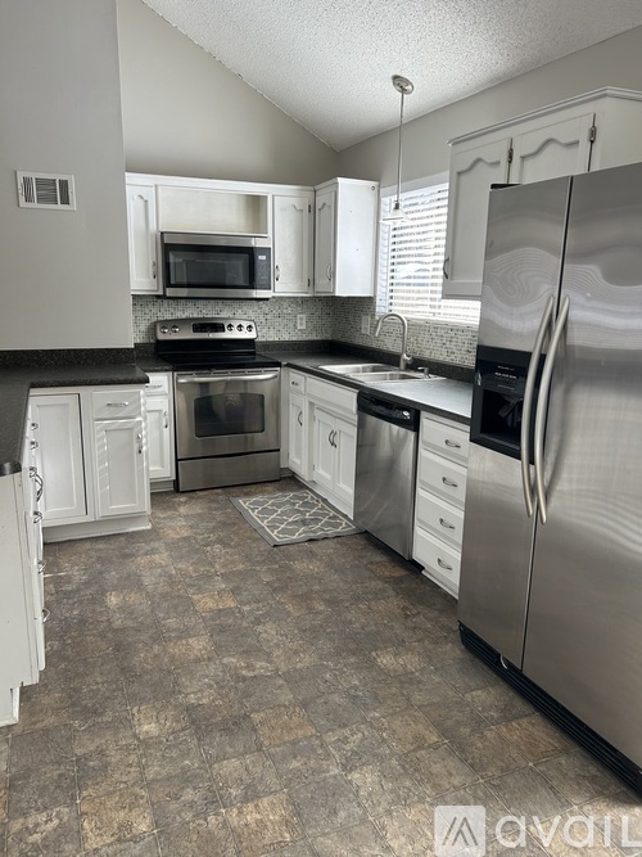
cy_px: 428
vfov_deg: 67.3
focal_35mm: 26
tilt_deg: -12.2
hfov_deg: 53.0
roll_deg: -0.2
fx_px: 643
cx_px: 321
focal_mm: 5.7
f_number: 1.5
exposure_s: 1/167
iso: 50
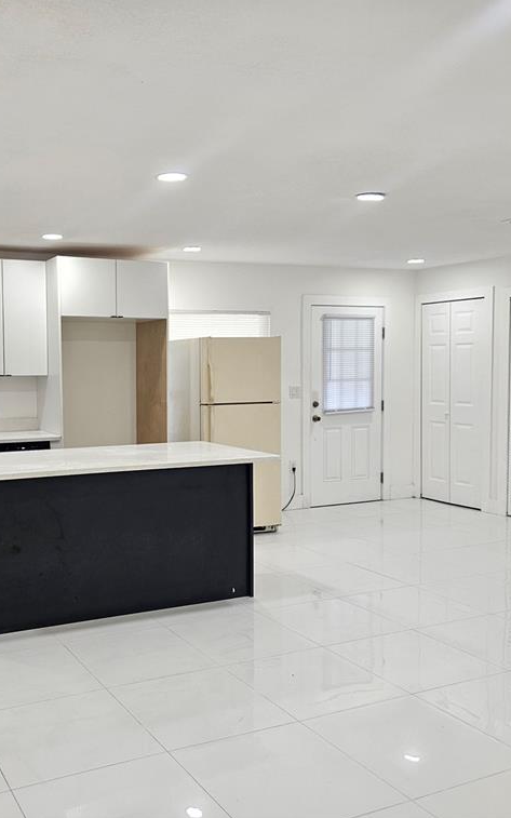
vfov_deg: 58.1
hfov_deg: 37.3
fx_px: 735
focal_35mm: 33
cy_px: 406
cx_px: 124
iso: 100
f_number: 1.7
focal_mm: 6.3
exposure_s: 1/120
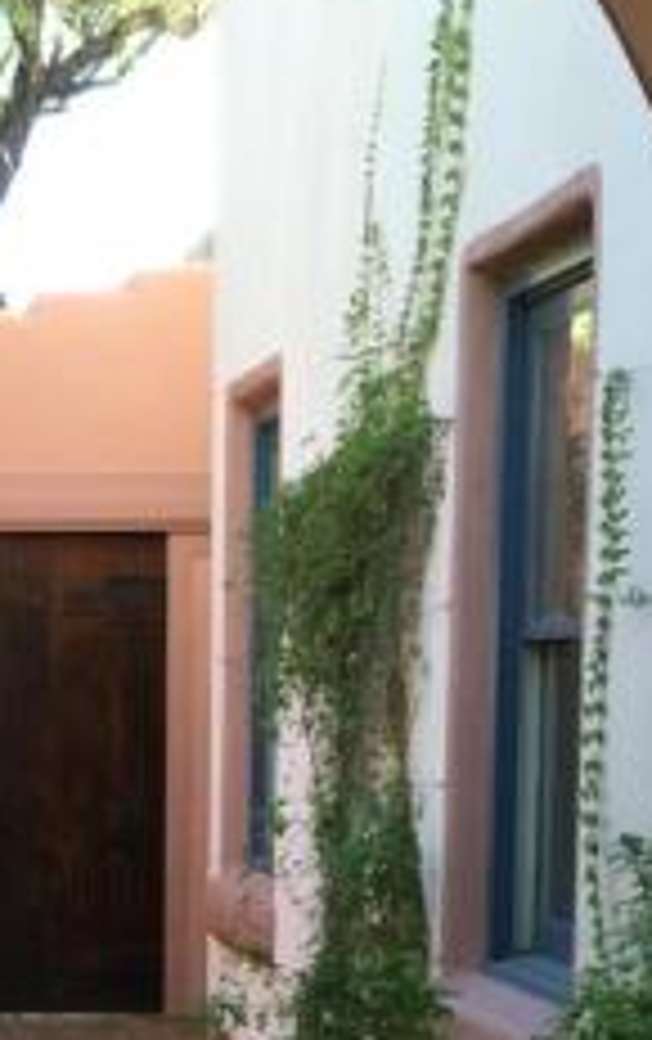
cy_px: 1157
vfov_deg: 19.5
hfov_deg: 12.7
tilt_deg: -10.9
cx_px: -45
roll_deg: +0.3
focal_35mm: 102
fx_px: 2891
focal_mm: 4.15
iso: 40
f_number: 2.2
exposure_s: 1/120
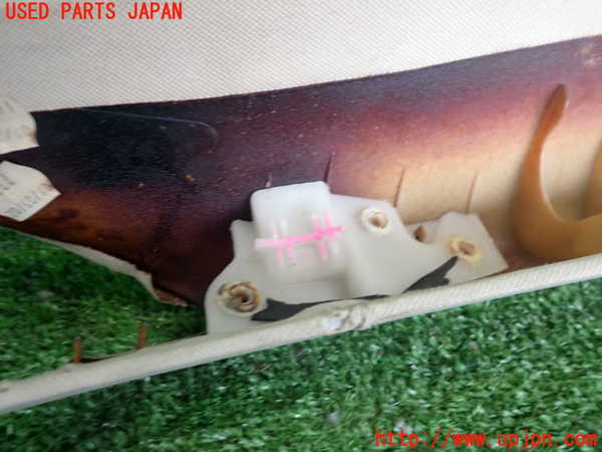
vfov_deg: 46.8
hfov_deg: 60.0
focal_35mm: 30
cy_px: 226
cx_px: 301
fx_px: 522
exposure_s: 1/30
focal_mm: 5.4
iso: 200
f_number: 2.3
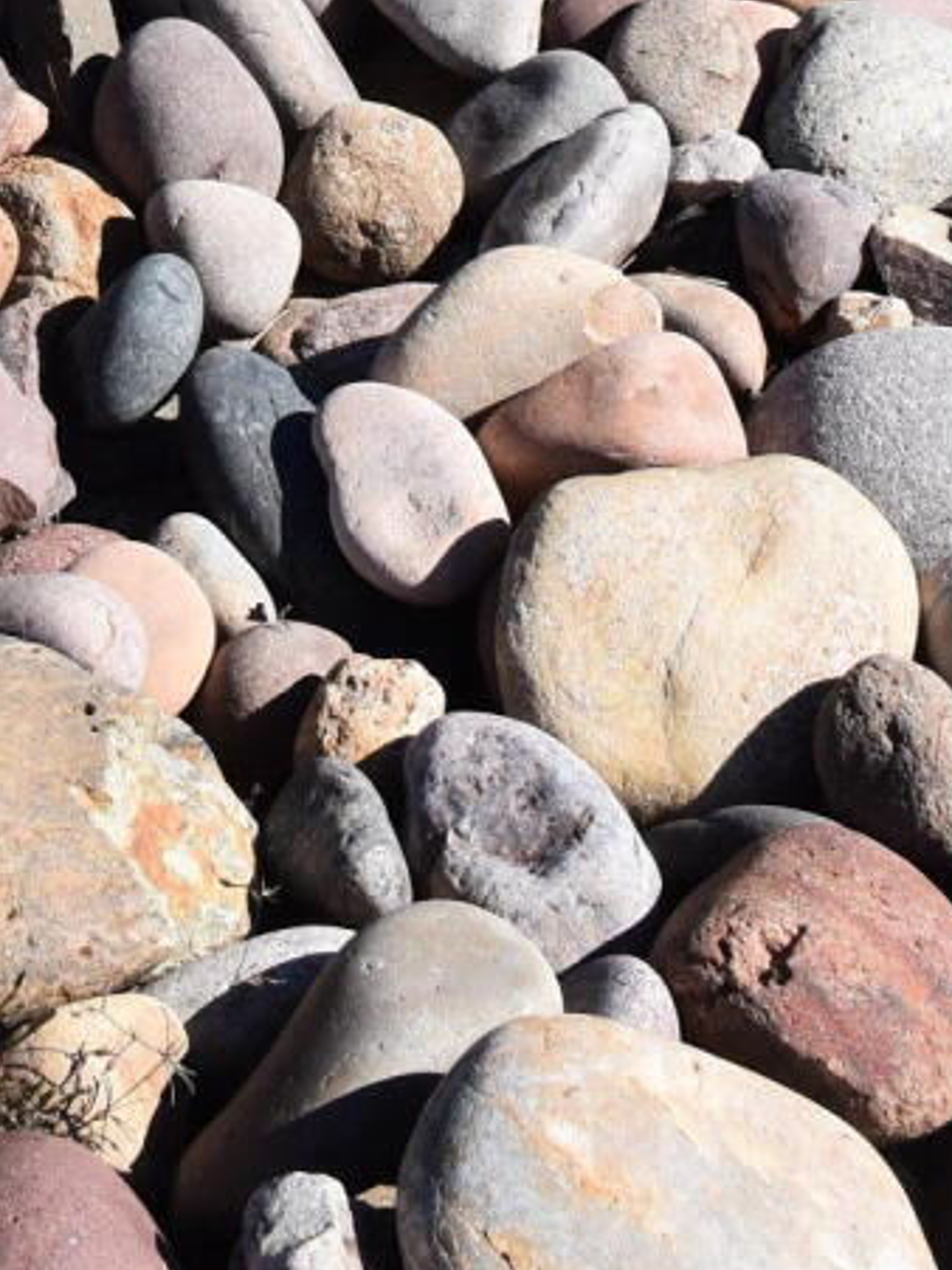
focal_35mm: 128
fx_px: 4696
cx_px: -331
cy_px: -997
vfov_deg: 13.8
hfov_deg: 11.2
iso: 160
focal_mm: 20
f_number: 8
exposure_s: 1/500
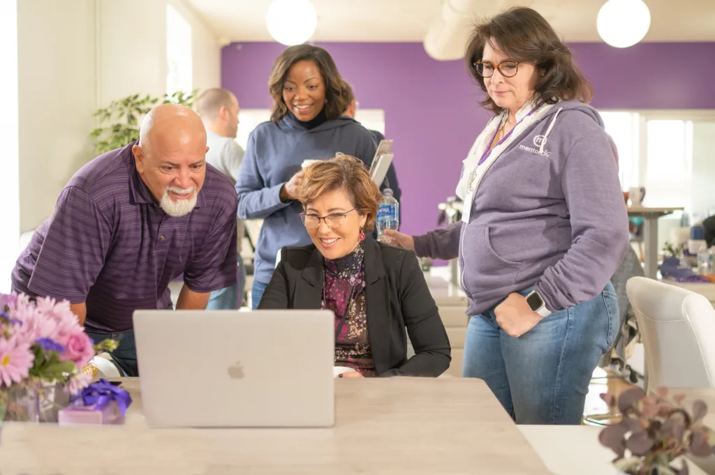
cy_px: 238
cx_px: 358
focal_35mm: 35
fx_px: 695
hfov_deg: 54.5
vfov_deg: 37.8
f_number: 1.8
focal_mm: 35
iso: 400
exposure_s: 1/200
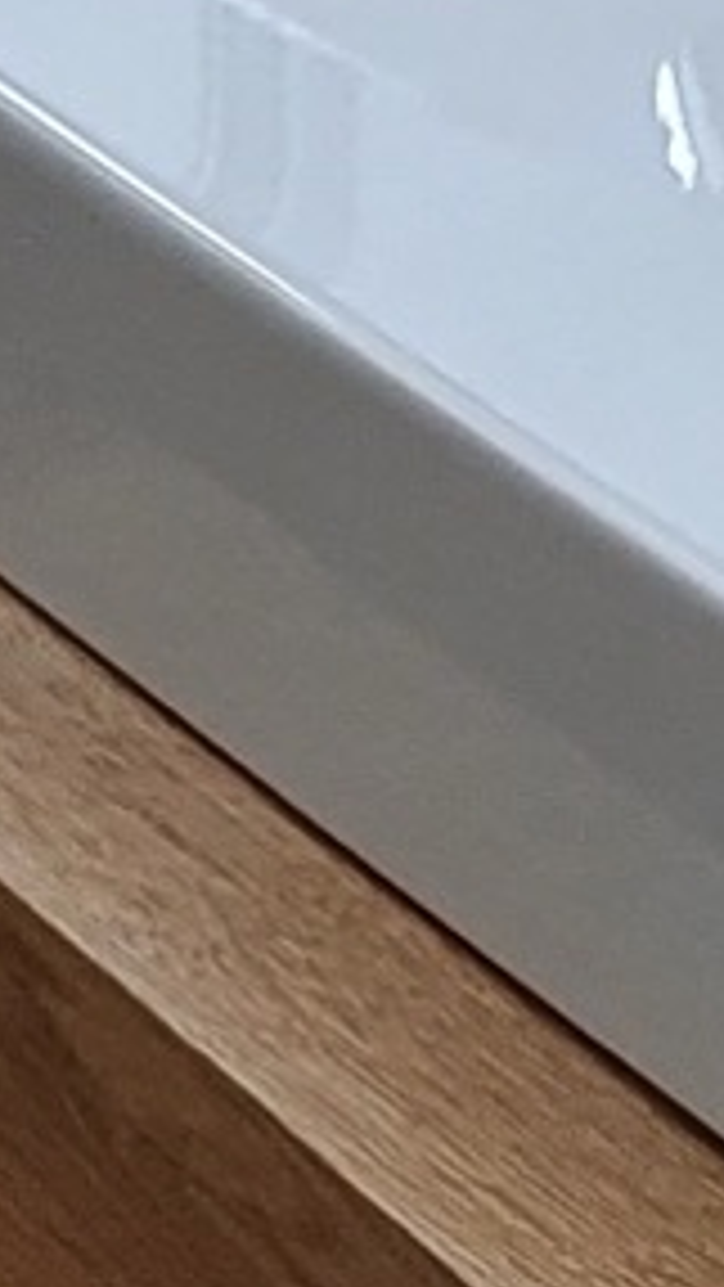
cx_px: 1120
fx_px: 6754
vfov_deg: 10.9
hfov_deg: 6.1
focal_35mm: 198
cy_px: 770
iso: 250
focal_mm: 4.32
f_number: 2.4
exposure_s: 1/50
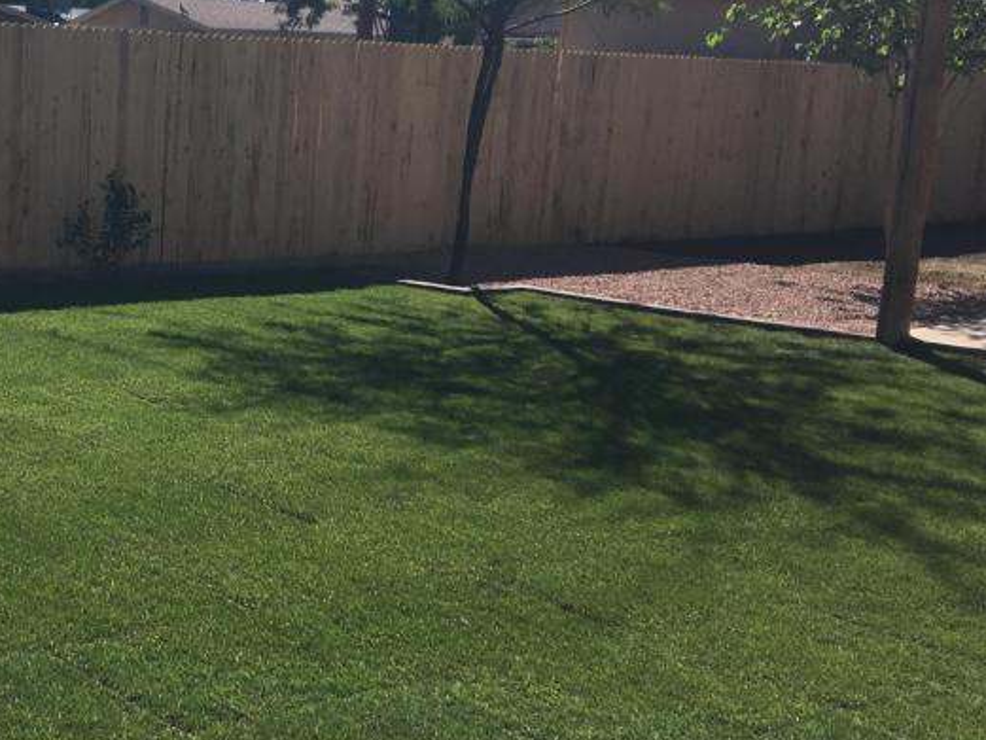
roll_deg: -2.3
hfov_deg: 31.7
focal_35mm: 57
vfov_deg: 25.6
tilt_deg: -11.6
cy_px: 422
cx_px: 47
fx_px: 1624
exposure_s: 1/2137
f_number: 2.2
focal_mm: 4.15
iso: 25
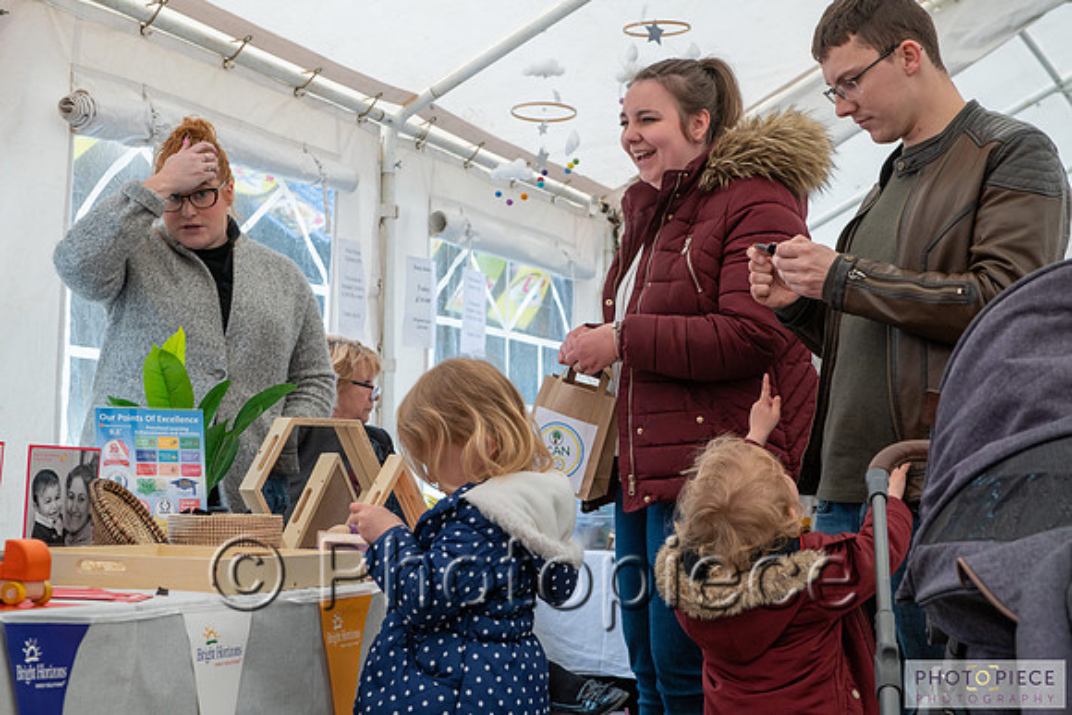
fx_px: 1966
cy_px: 358
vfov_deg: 20.6
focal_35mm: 66
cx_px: 536
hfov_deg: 30.5
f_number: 6.3
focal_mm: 66
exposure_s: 1/250
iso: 250
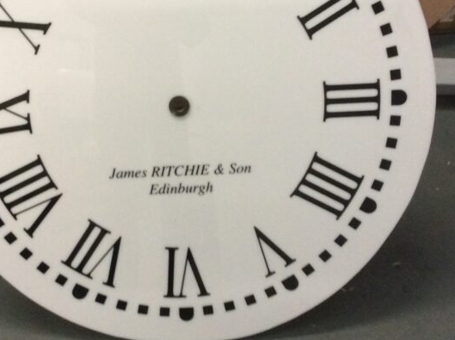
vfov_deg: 23.6
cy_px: 138
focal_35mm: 62
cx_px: 196
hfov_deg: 31.2
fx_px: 814
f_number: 2.4
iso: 200
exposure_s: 1/25
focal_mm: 3.3
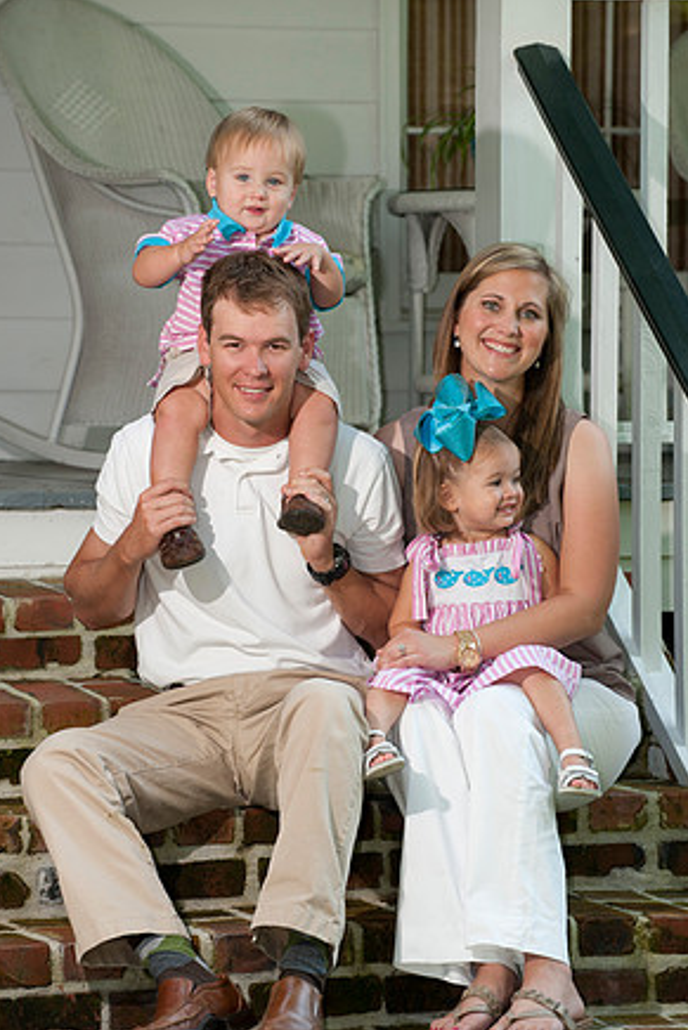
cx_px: 342
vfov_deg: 12.4
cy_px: 524
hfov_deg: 8.3
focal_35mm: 165
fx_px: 4726
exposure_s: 1/100
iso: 250
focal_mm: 160
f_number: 5
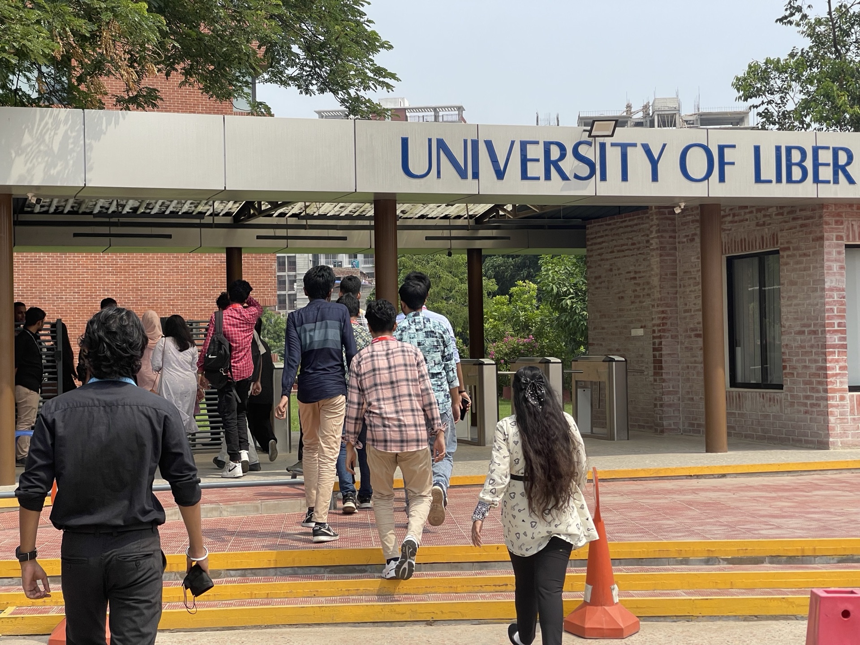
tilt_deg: +0.1
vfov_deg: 22.9
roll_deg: +1.1
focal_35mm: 64
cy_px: 322
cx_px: 430
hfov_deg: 30.3
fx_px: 1590
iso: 20
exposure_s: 1/1220
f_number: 2.2
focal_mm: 7.5
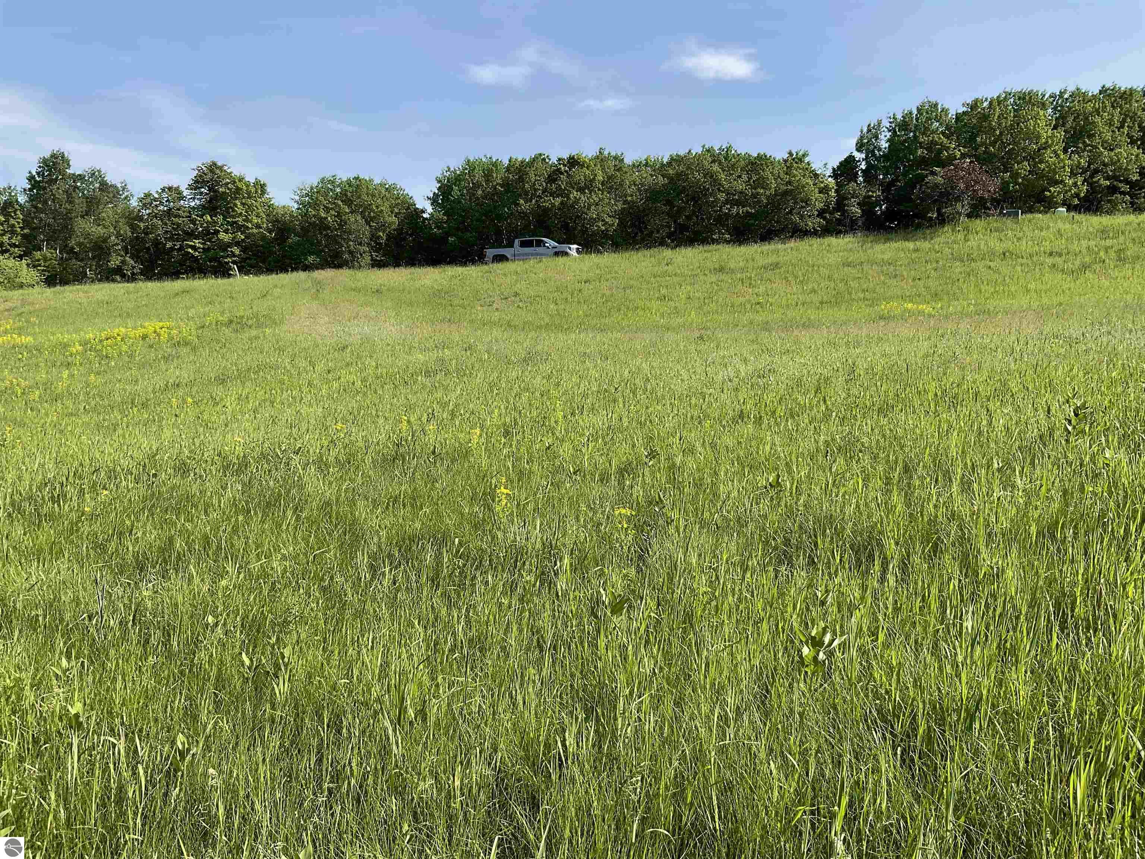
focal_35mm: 29
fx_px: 959
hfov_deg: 61.7
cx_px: 572
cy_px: 430
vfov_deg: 48.2
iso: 16
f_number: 1.8
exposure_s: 1/1342
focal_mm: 3
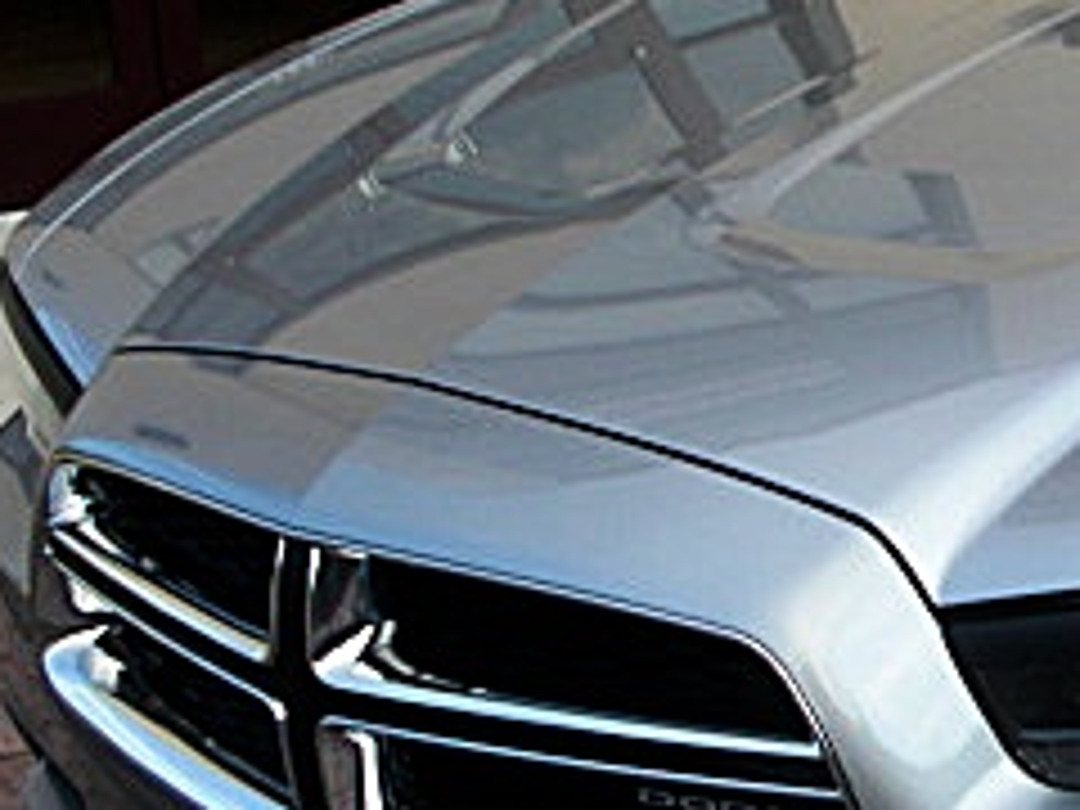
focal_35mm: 96
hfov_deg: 19.6
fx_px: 2995
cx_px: 1170
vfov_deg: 15.4
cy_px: 432
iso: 50
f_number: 2.8
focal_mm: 6.3
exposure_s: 1/80
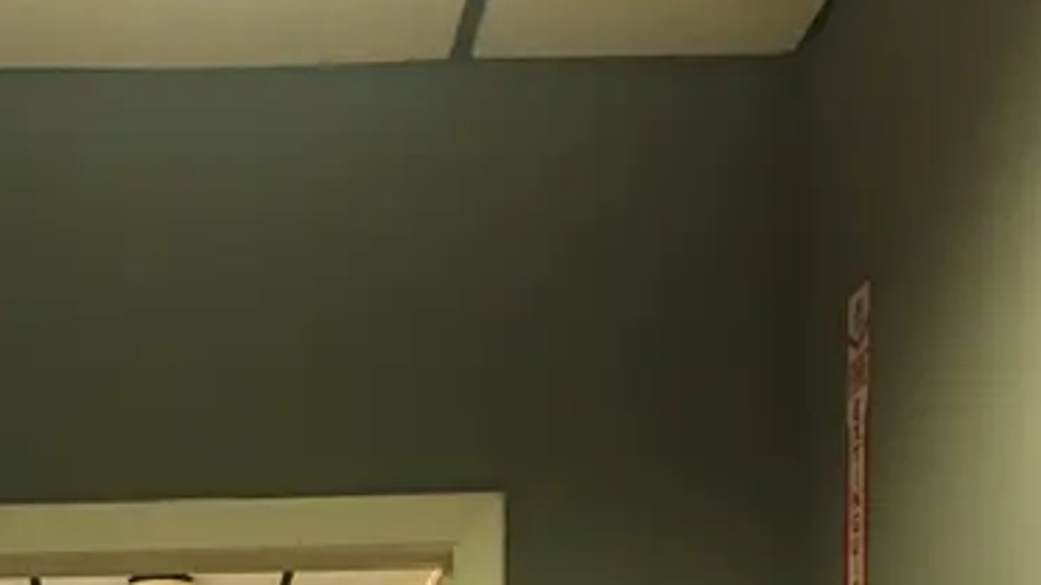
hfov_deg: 23.7
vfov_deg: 12.0
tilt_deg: -2.2
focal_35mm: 87
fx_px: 2401
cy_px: 1262
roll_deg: +0.2
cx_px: 78
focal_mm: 4.15
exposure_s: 1/15
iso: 64
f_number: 2.2
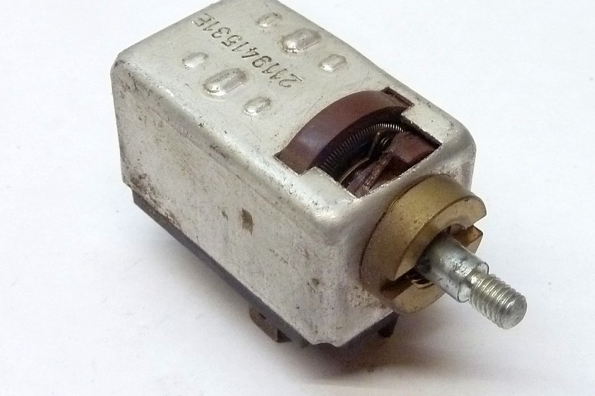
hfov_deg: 51.9
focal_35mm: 37
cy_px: 176
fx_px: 611
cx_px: 295
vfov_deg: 35.9
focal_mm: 5.7
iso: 400
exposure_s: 1/30
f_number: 3.5
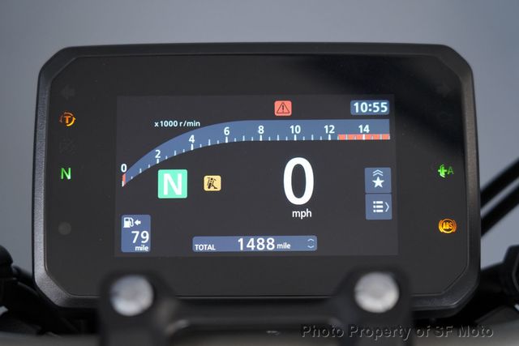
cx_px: 260
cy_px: 173
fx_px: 1413
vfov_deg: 14.0
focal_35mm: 98
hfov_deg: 20.8
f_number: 4
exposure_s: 1/250
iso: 1600
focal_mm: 98
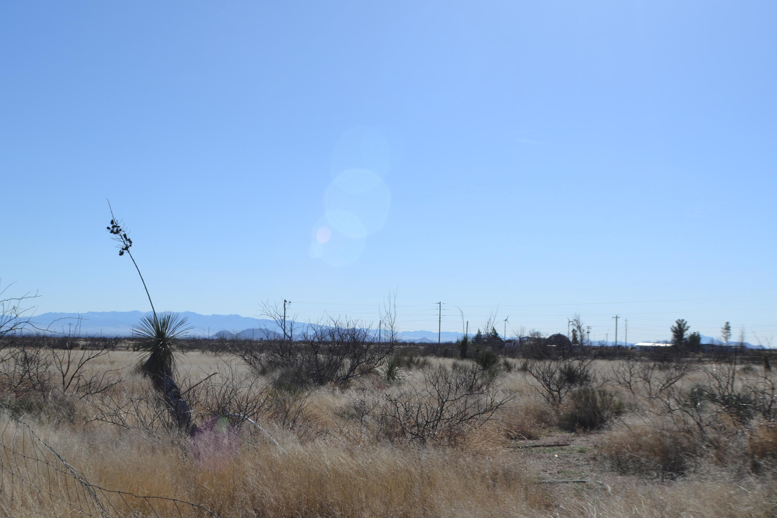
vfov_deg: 21.5
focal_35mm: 63
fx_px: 1360
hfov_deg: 31.7
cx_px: 284
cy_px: 320
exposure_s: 1/320
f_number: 9
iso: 100
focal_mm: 30
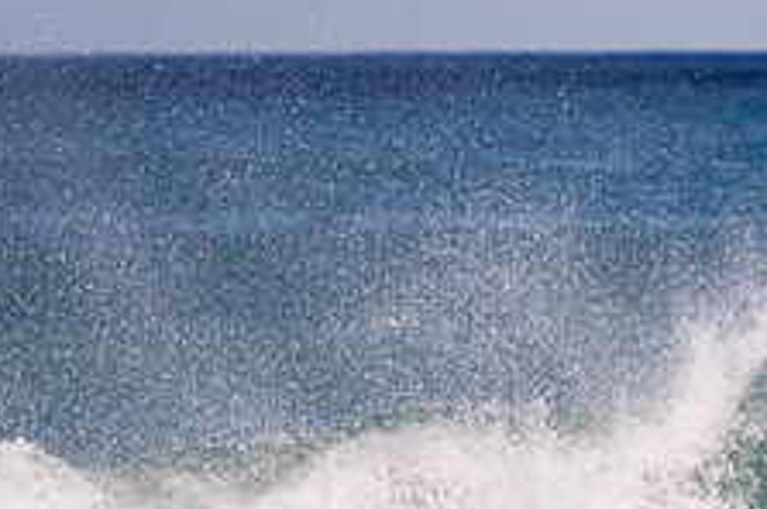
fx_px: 23338
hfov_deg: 1.9
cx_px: 757
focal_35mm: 1097
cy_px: 652
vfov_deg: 1.2
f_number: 5.6
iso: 180
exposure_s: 1/1250
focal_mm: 270
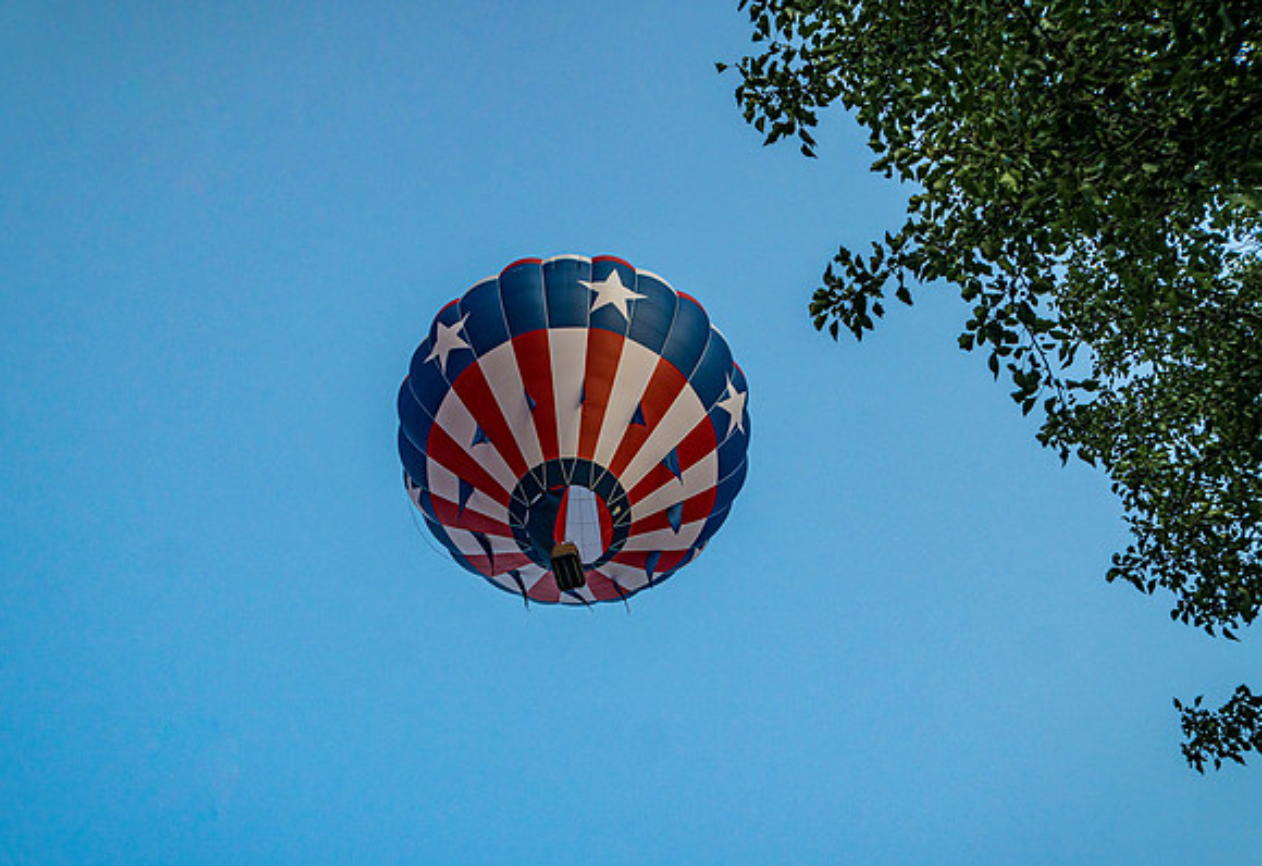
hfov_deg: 53.8
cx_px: 619
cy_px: 452
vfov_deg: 38.4
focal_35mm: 35
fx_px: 1244
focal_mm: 22
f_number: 5.6
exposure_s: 1/400
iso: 400
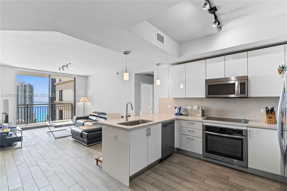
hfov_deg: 96.7
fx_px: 128
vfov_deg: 73.7
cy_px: 96
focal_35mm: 16
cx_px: 144
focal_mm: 16
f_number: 9
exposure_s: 1/5
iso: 500
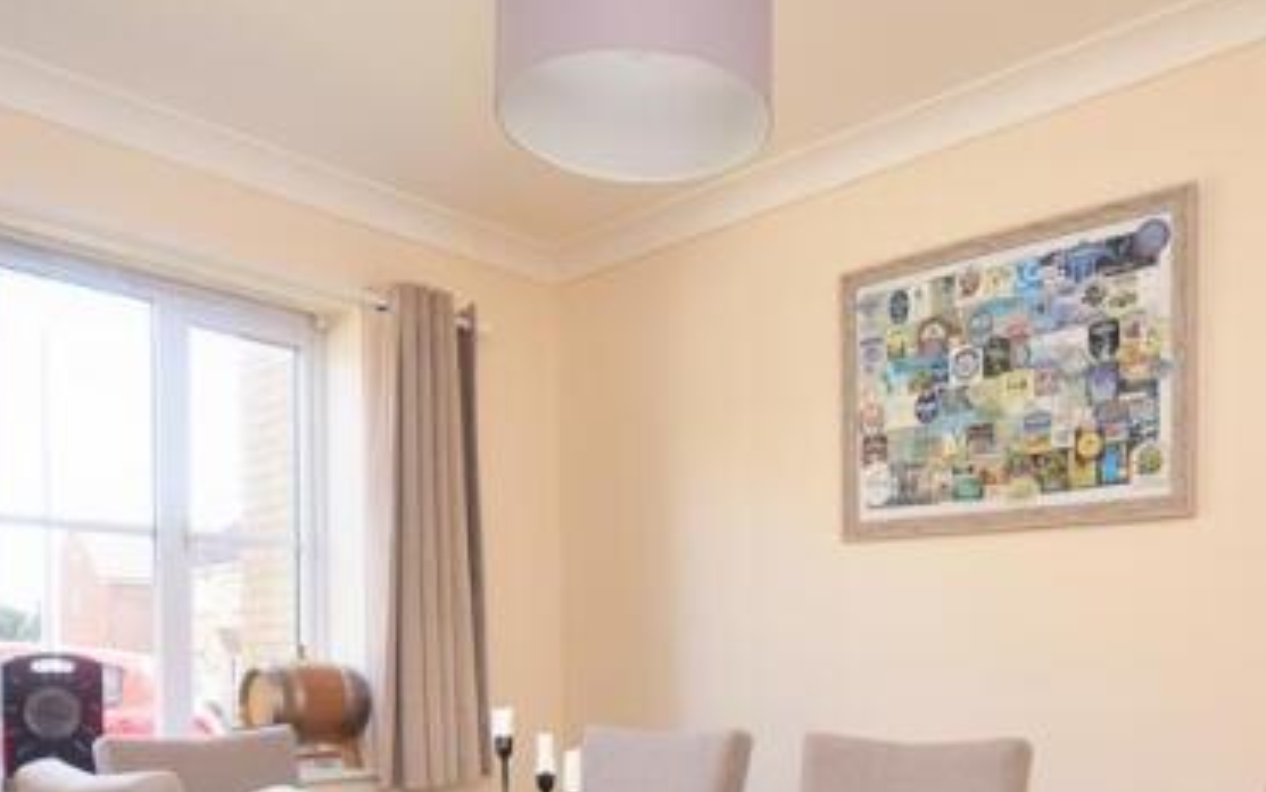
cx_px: 751
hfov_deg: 67.8
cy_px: 678
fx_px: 932
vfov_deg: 43.0
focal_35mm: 27
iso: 100
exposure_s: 1/40
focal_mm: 10
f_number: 4
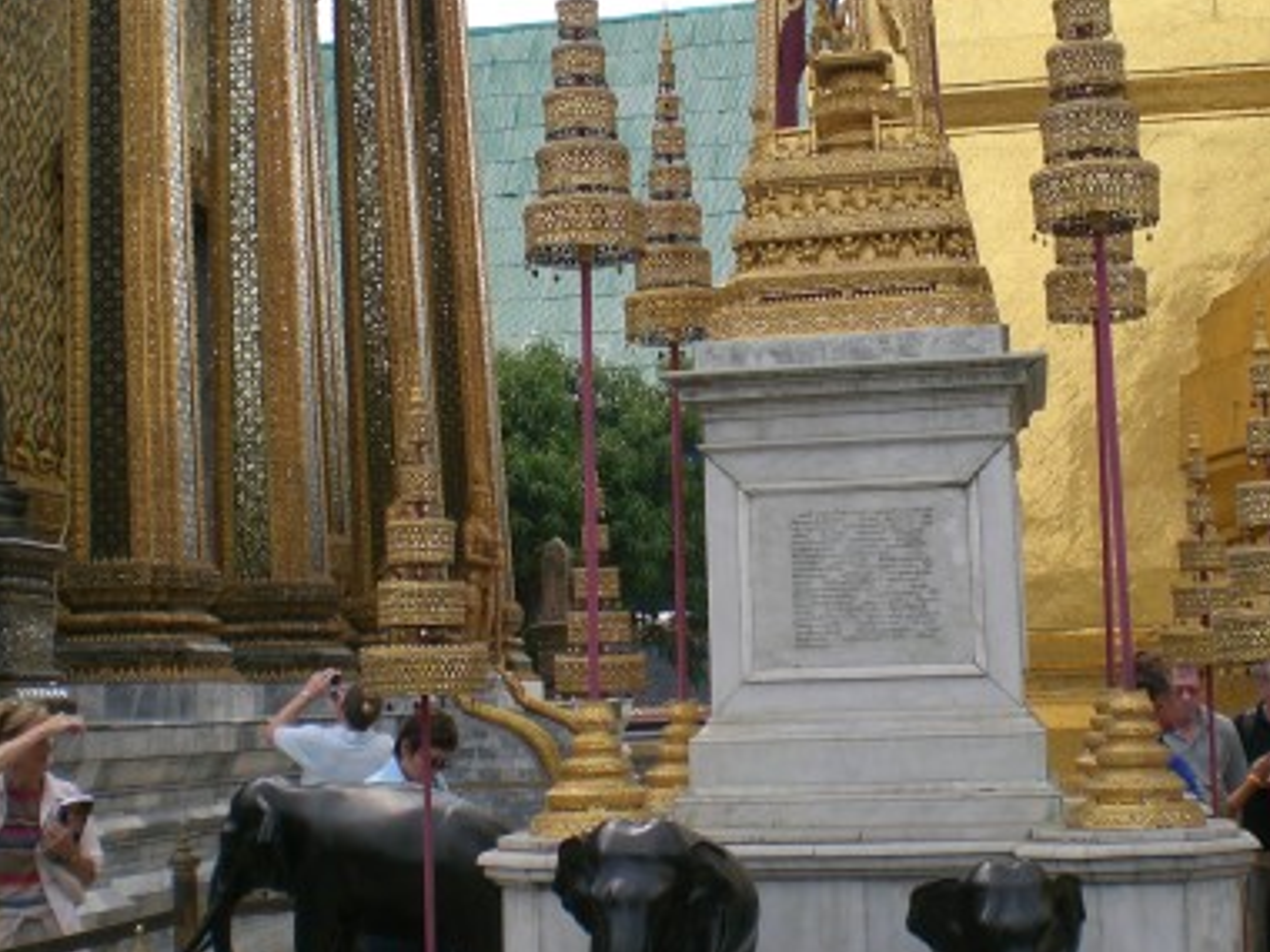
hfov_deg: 34.9
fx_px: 2018
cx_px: 722
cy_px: 449
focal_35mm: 55
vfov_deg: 26.6
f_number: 4.4
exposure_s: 1/250
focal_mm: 6.3
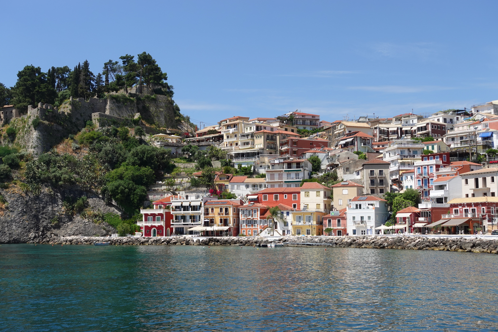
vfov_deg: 28.6
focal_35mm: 47
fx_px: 650
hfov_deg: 41.9
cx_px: 249
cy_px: 166
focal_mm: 17.59
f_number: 5.6
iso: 125
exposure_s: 1/640
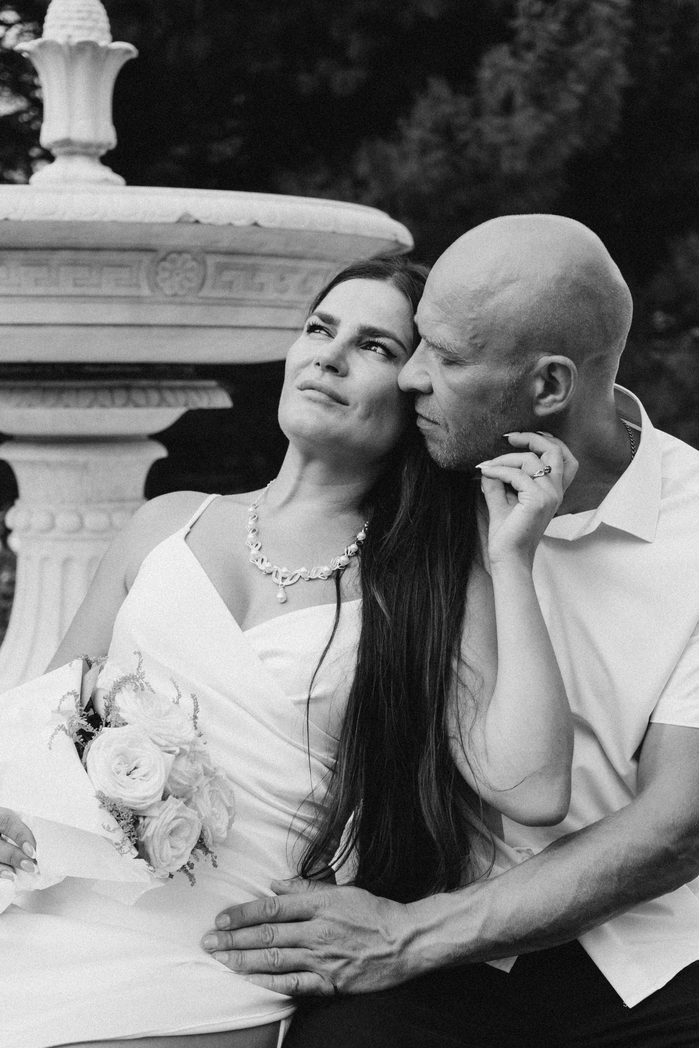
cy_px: 524
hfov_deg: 21.2
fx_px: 1864
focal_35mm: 64
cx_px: 350
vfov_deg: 31.4
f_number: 5.6
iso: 400
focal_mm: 64
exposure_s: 1/400
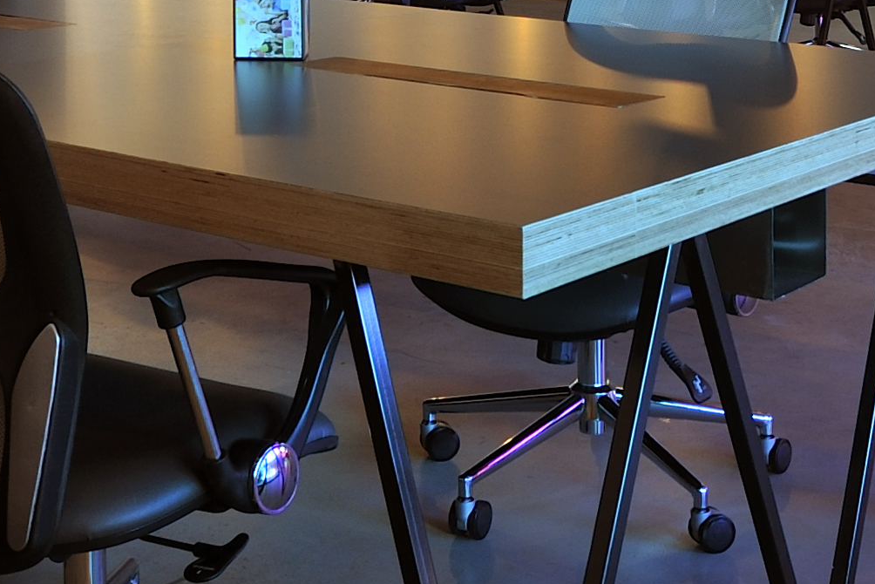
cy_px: -125
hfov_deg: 27.9
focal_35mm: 72
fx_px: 1750
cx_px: 573
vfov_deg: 18.0
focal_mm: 17
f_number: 11
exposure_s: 1/1.3
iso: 200
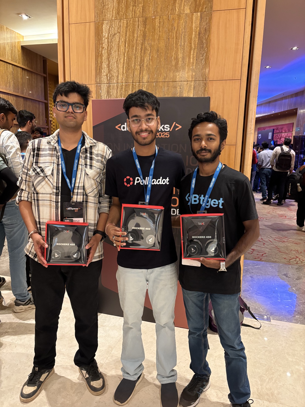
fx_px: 305
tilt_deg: -9.9
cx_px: 152
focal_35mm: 26
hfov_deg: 53.1
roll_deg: -0.2
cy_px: 204
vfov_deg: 67.3
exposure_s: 1/50
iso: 500
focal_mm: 5.96
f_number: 1.6
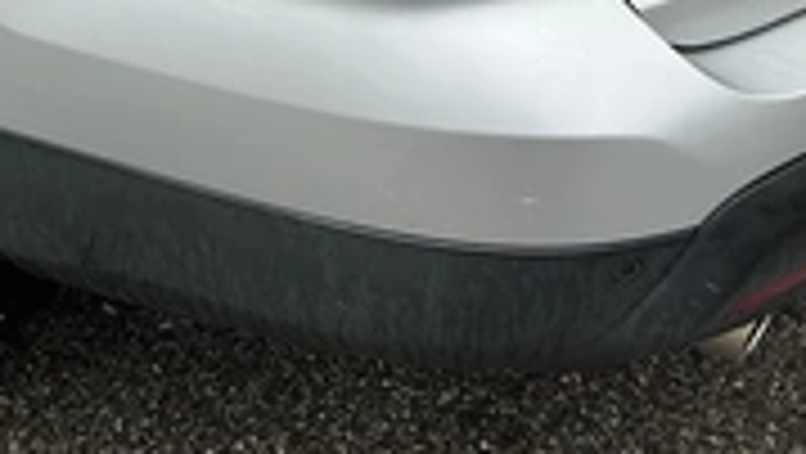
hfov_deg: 30.7
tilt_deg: -26.5
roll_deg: -1.8
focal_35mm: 68
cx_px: 270
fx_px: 1454
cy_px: -184
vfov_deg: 16.5
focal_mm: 3
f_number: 1.8
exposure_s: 1/545
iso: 25
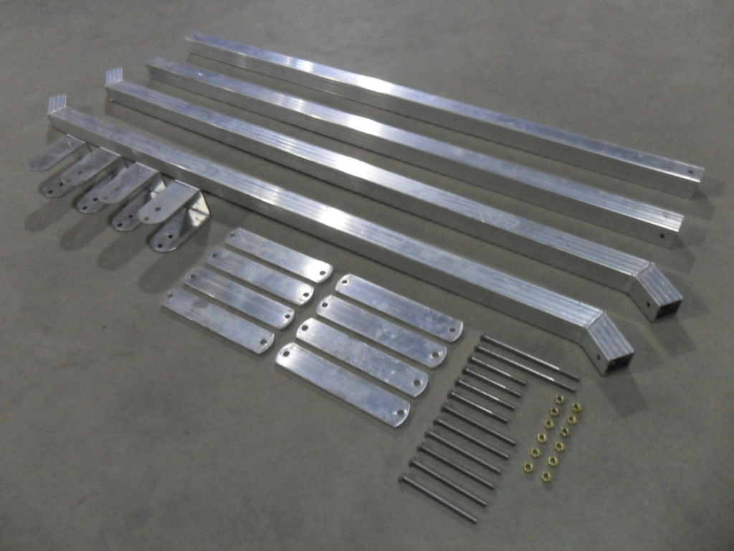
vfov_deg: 51.4
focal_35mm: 27
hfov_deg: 65.3
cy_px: 276
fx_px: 573
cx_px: 367
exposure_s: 1/20
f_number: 3.5
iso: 400
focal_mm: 4.9
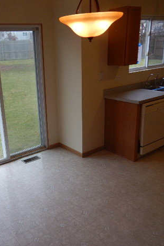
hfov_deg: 38.3
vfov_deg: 55.8
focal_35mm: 34
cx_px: 51
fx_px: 232
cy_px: 125
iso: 125
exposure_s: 1/60
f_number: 2.8
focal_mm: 4.3
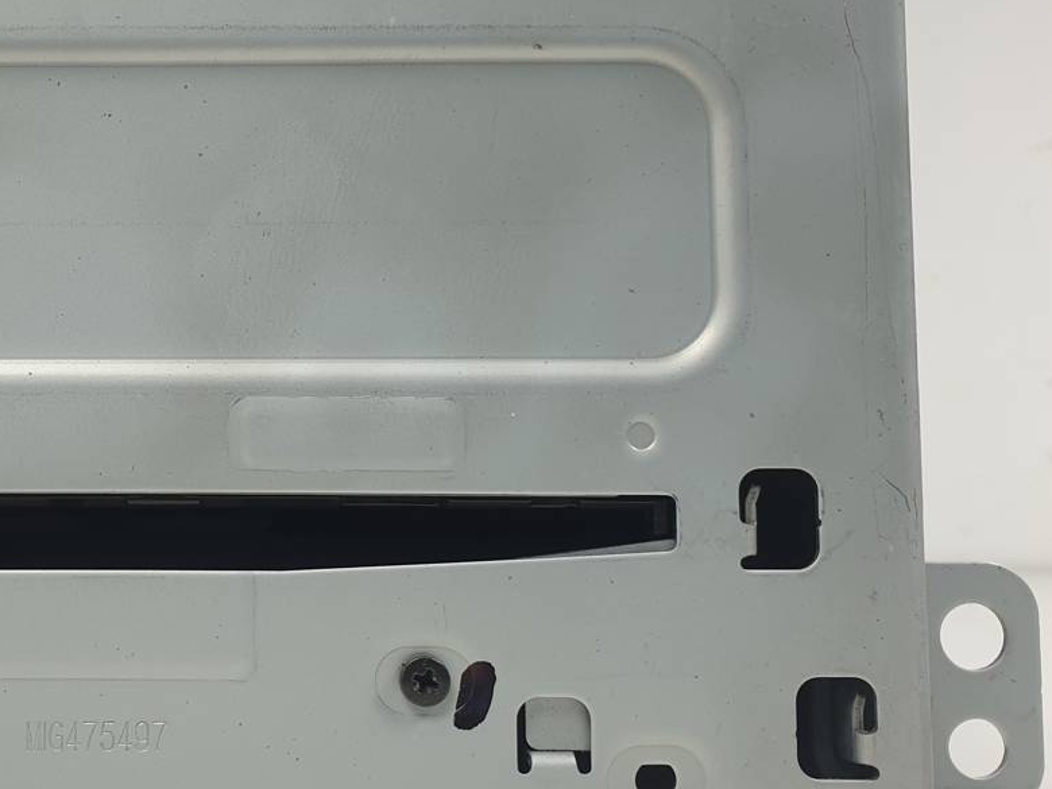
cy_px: 375
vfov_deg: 30.3
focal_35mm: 48
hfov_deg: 37.3
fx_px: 1459
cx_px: 121
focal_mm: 4.3
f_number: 2.4
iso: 50
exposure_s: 1/101
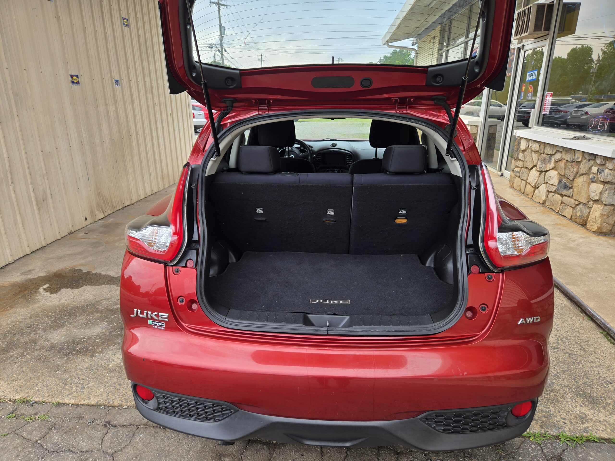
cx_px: 308
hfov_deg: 73.9
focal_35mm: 23
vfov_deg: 58.9
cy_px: 230
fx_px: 409
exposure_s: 1/451
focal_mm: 5.4
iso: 25
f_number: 1.8
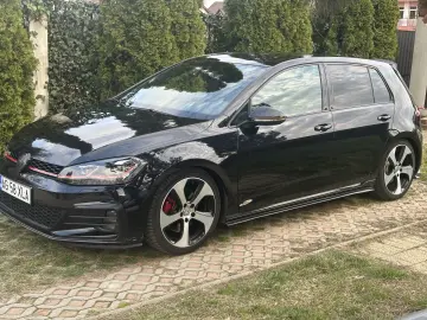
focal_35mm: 48
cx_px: 214
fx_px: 592
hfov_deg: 39.7
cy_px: 160
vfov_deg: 30.3
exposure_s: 1/198
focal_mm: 6.86
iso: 50
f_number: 1.78
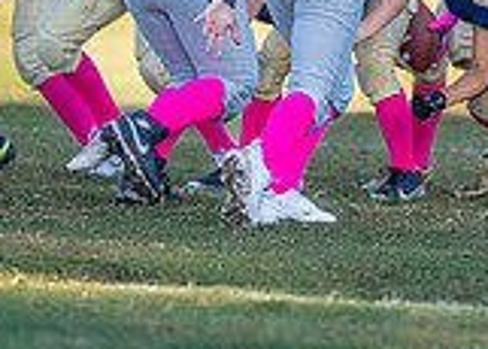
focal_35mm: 775
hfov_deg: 2.6
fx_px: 10741
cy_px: -129
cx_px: 459
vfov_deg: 1.9
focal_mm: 200
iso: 400
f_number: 2.8
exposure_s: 1/2500
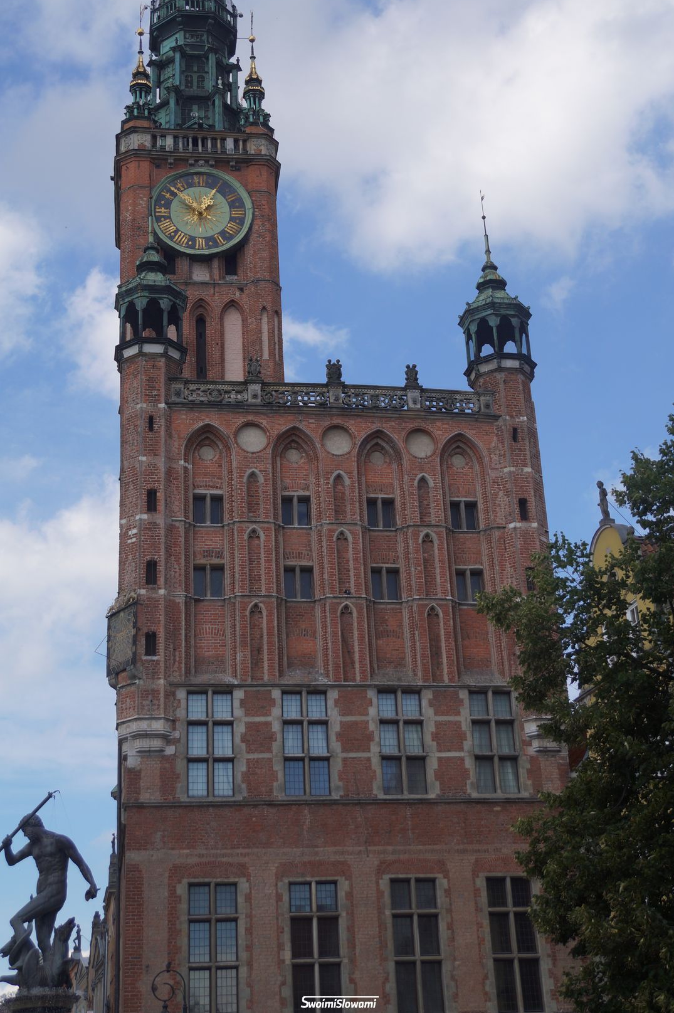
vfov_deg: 38.0
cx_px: 346
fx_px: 1462
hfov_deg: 26.0
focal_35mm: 52
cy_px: 398
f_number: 4.5
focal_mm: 28
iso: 100
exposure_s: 1/640
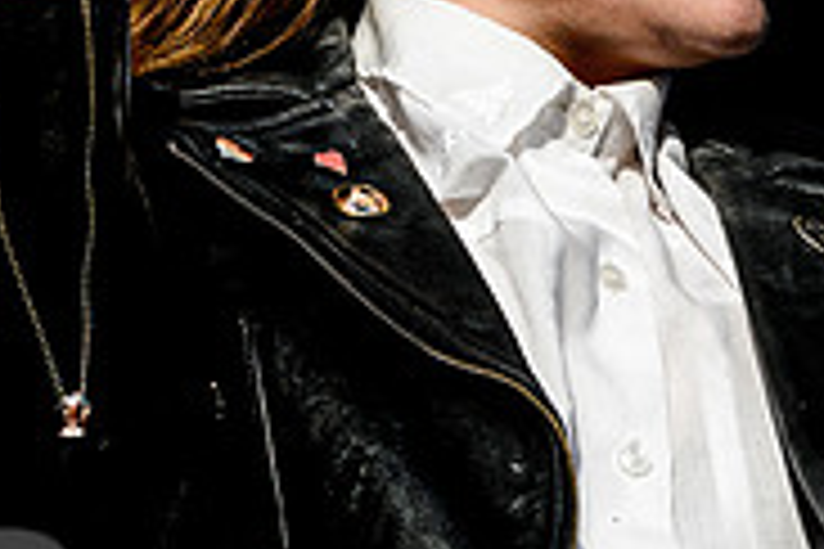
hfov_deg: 6.4
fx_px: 7324
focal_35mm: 320
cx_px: 670
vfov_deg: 4.3
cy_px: 100
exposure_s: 1/2500
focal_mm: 70
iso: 200
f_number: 4.5
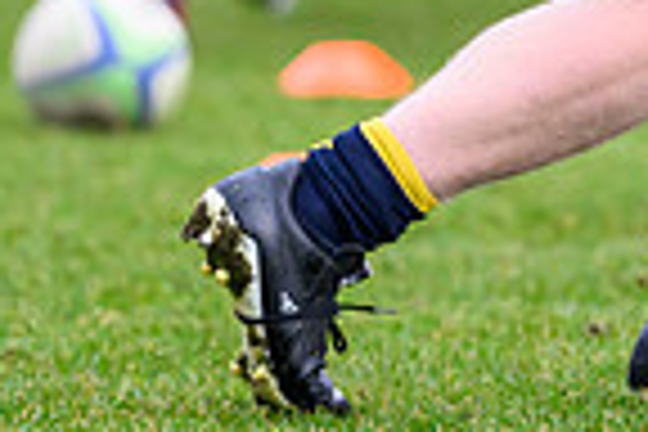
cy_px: -376
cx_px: 1179
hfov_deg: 1.3
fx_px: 28942
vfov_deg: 0.9
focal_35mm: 1608
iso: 2000
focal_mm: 400
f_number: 3.5
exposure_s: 1/1600
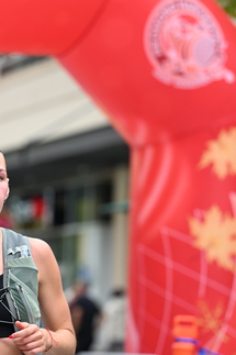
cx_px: 41
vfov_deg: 10.5
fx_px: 1929
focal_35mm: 196
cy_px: 204
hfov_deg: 7.0
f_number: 2.8
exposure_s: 1/2000
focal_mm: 115
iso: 640
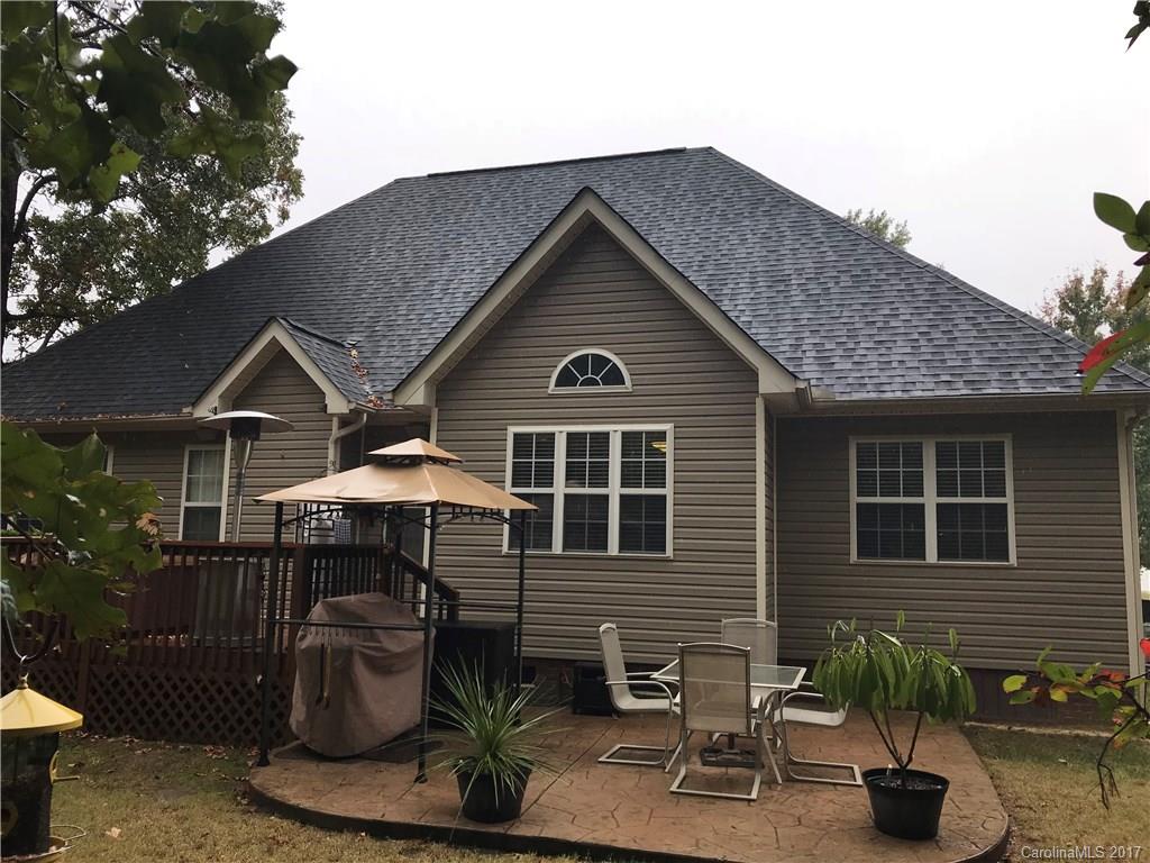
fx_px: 930
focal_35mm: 28
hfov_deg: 63.4
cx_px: 575
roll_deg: -1.2
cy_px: 432
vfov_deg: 49.7
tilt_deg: +5.8
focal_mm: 3.99
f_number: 1.8
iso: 20
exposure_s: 1/535
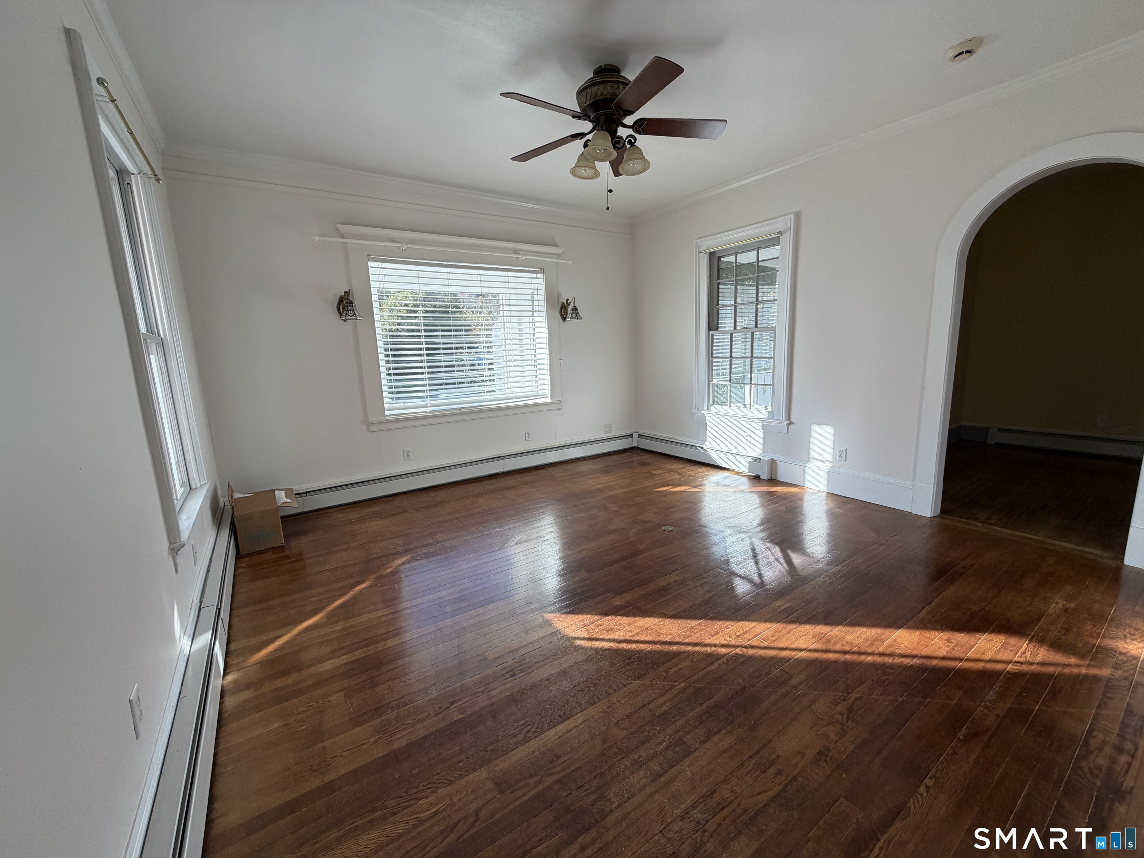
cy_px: 429
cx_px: 572
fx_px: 463
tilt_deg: -9.2
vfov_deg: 85.7
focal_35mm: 14
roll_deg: +2.3
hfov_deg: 102.1
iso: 50
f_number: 2.2
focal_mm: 2.22
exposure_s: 1/162
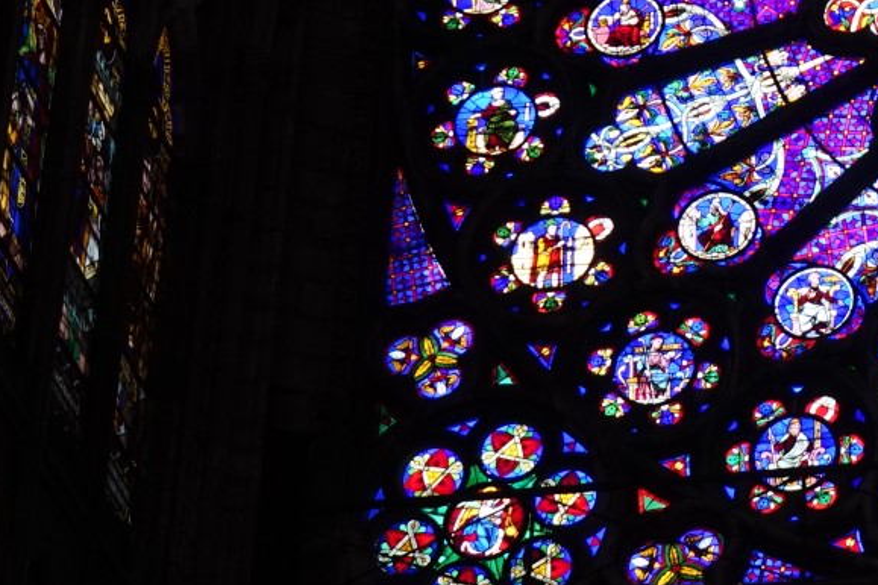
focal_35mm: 182
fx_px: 4438
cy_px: 103
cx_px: 1146
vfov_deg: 7.5
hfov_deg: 11.0
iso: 250
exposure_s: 1/80
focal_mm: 23.79
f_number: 2.8
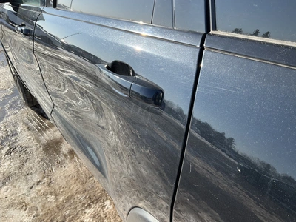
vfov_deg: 48.2
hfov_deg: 61.7
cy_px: 111
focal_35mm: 29
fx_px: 248
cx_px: 148
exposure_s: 1/997
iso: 25
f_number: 1.8
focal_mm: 3
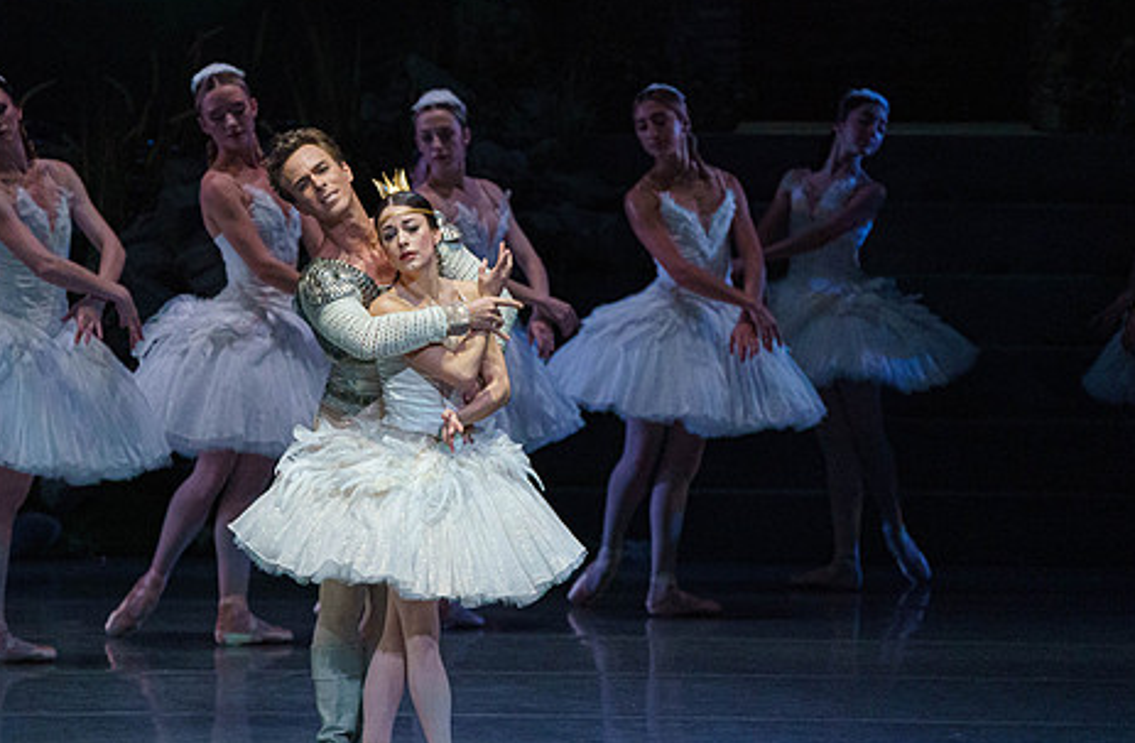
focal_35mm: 458
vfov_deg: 3.0
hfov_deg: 4.5
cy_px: 417
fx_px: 14358
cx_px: 463
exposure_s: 1/250
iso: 8000
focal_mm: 364
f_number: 5.6
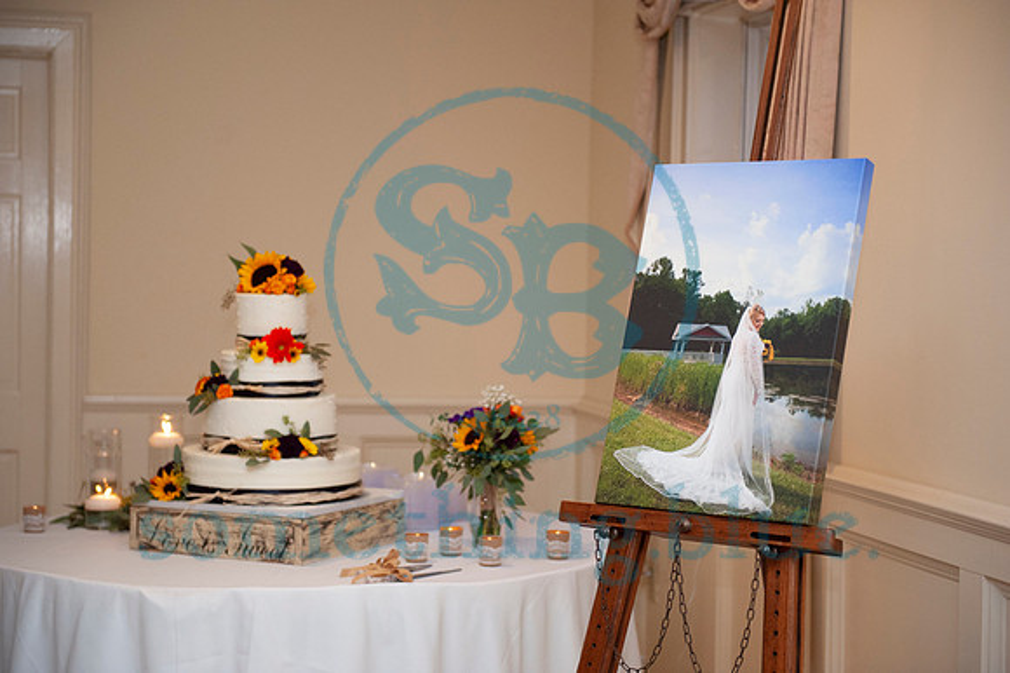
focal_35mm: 70
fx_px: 1963
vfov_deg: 19.4
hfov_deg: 28.9
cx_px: 505
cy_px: 336
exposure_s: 1/200
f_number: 2.8
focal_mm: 70
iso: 1600
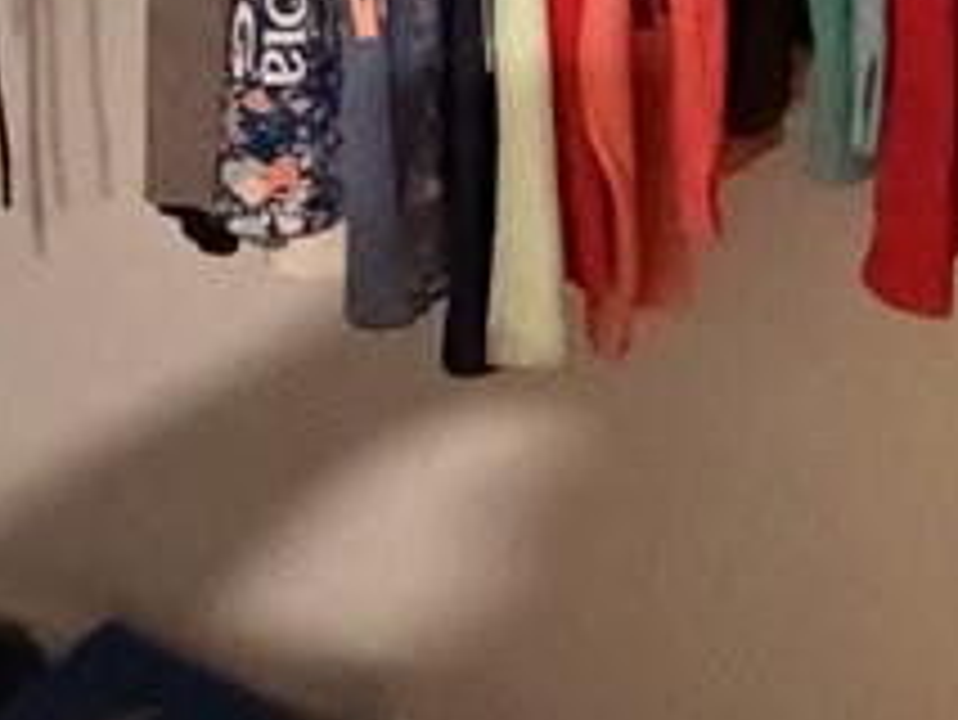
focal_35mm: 105
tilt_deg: -9.3
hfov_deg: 18.7
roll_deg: +1.1
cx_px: 486
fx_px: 2908
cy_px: -504
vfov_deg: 13.0
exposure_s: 1/26
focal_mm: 2.22
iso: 3200
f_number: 2.2
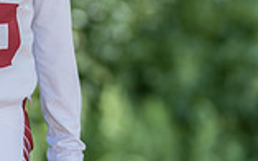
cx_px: -7
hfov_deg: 4.5
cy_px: -60
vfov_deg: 2.8
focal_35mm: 467
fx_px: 3282
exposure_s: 1/320
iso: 160
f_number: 2.8
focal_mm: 124
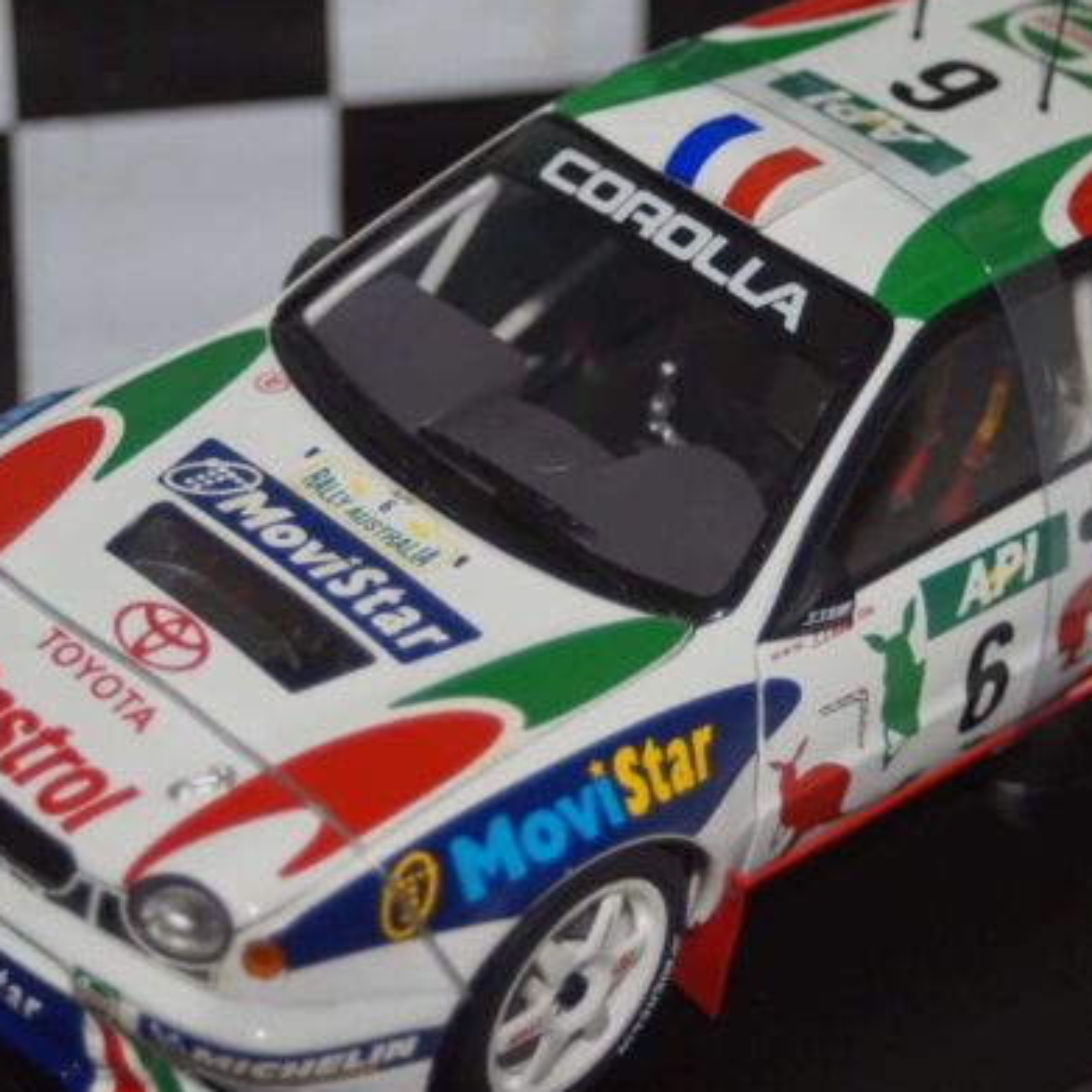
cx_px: 494
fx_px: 3842
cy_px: 545
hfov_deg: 16.2
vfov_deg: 16.2
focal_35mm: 108
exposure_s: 1/160
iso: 2000
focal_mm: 55
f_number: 5
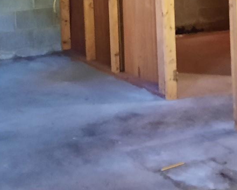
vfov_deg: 16.2
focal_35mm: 92
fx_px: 646
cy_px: -27
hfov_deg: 20.8
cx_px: 134
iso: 640
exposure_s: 1/24
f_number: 2
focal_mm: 4.6
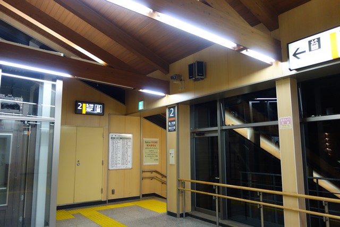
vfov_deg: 46.4
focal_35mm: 28
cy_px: 114
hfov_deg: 65.5
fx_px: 264
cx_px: 170
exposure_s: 1/100
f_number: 1.8
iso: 500
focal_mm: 10.4
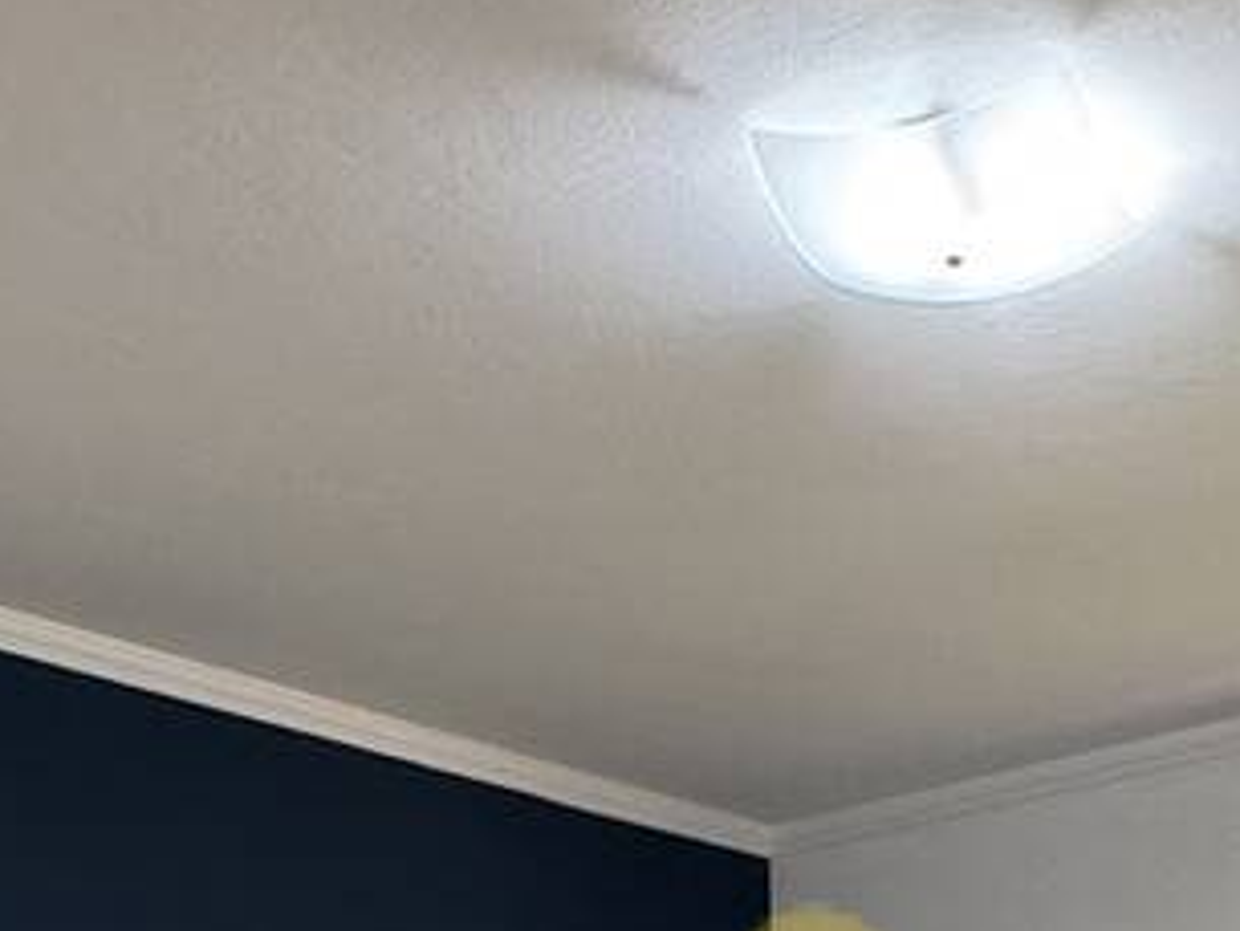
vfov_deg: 19.1
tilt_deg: -1.3
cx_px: 862
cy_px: 1460
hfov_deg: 29.1
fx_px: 2365
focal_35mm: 66
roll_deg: +1.0
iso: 200
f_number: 2.2
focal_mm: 2.22
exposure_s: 1/60
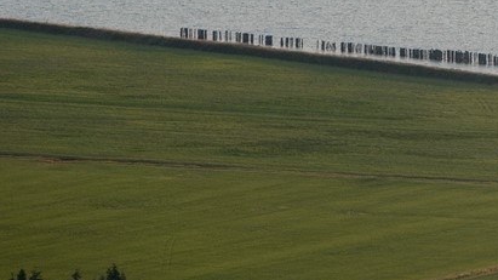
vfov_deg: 1.4
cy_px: -393
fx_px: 11420
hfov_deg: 2.5
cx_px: 766
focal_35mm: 865
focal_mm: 73.24
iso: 100
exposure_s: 1/160
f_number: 4
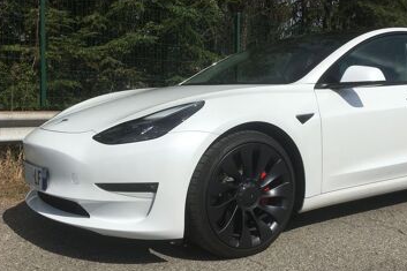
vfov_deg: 32.6
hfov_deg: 46.8
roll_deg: -0.9
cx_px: 265
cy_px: 122
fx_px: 463
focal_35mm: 41
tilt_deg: -1.5
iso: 25
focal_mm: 4.15
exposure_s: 1/5917
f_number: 2.2
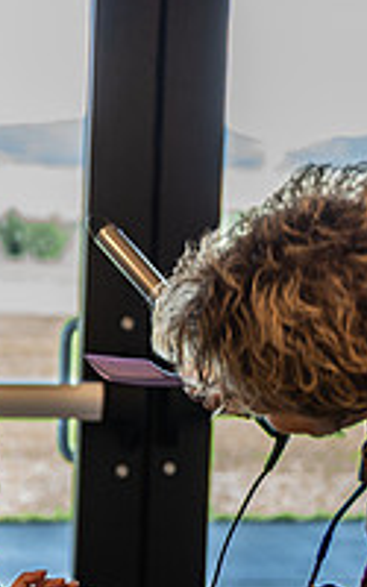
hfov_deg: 11.0
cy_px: 527
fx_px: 1888
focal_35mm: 118
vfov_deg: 17.4
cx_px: -38
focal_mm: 40
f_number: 2.8
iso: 500
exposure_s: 1/160
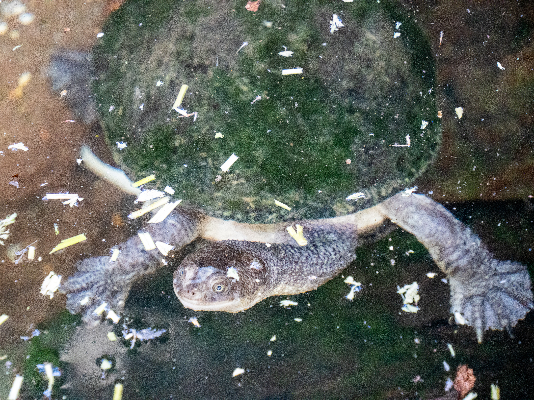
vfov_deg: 5.8
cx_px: 234
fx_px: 3965
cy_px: 200
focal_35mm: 257
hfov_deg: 7.7
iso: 6400
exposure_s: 1/100
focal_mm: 158
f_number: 5.6
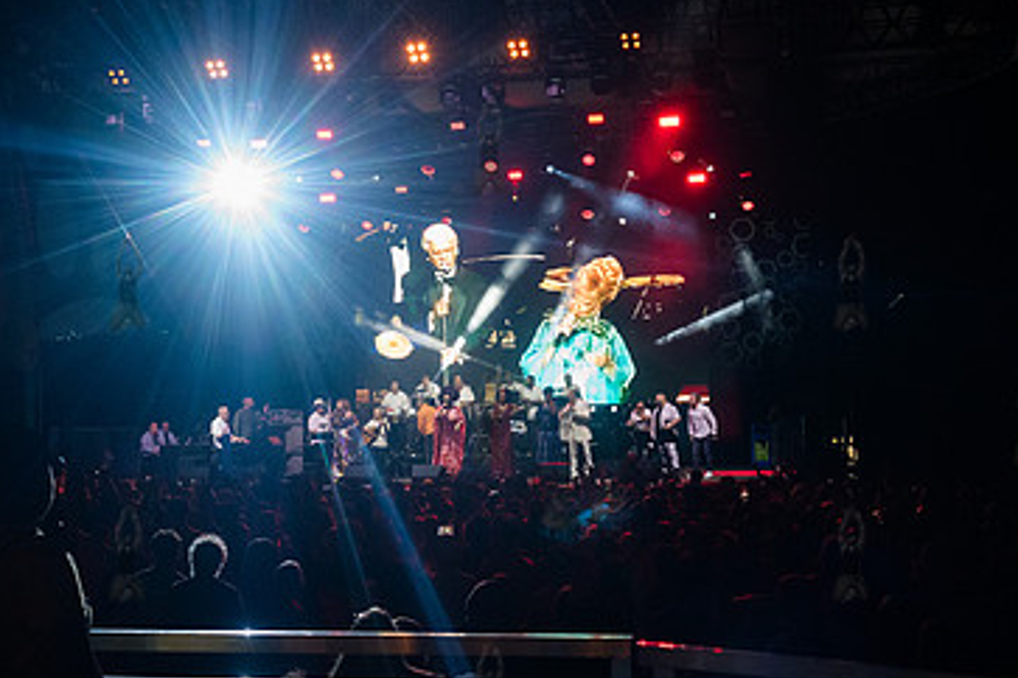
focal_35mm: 56
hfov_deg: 35.6
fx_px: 1583
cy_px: 416
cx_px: 488
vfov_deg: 24.1
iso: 5000
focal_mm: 35
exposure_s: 1/800
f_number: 5
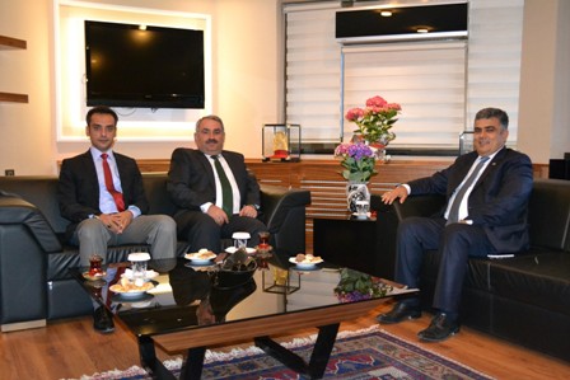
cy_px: 190
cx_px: 285
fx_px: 570
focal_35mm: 36
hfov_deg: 53.1
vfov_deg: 36.9
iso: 3200
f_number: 4
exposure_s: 1/60
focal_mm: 24
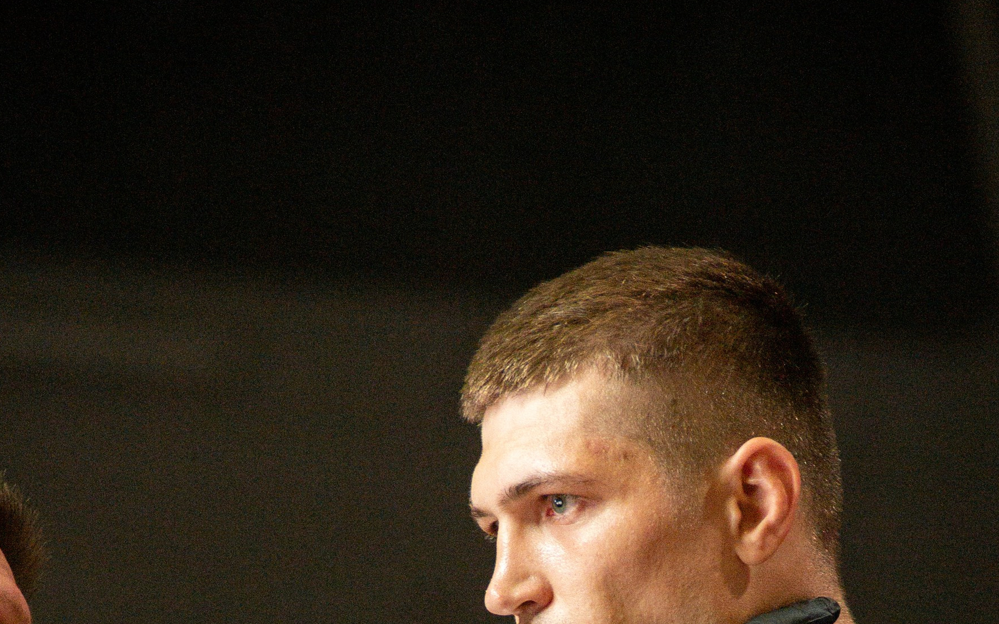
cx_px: 594
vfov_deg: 4.0
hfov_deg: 6.5
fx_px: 8821
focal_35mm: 324
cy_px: 950
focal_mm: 160
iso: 8000
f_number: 4
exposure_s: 1/640
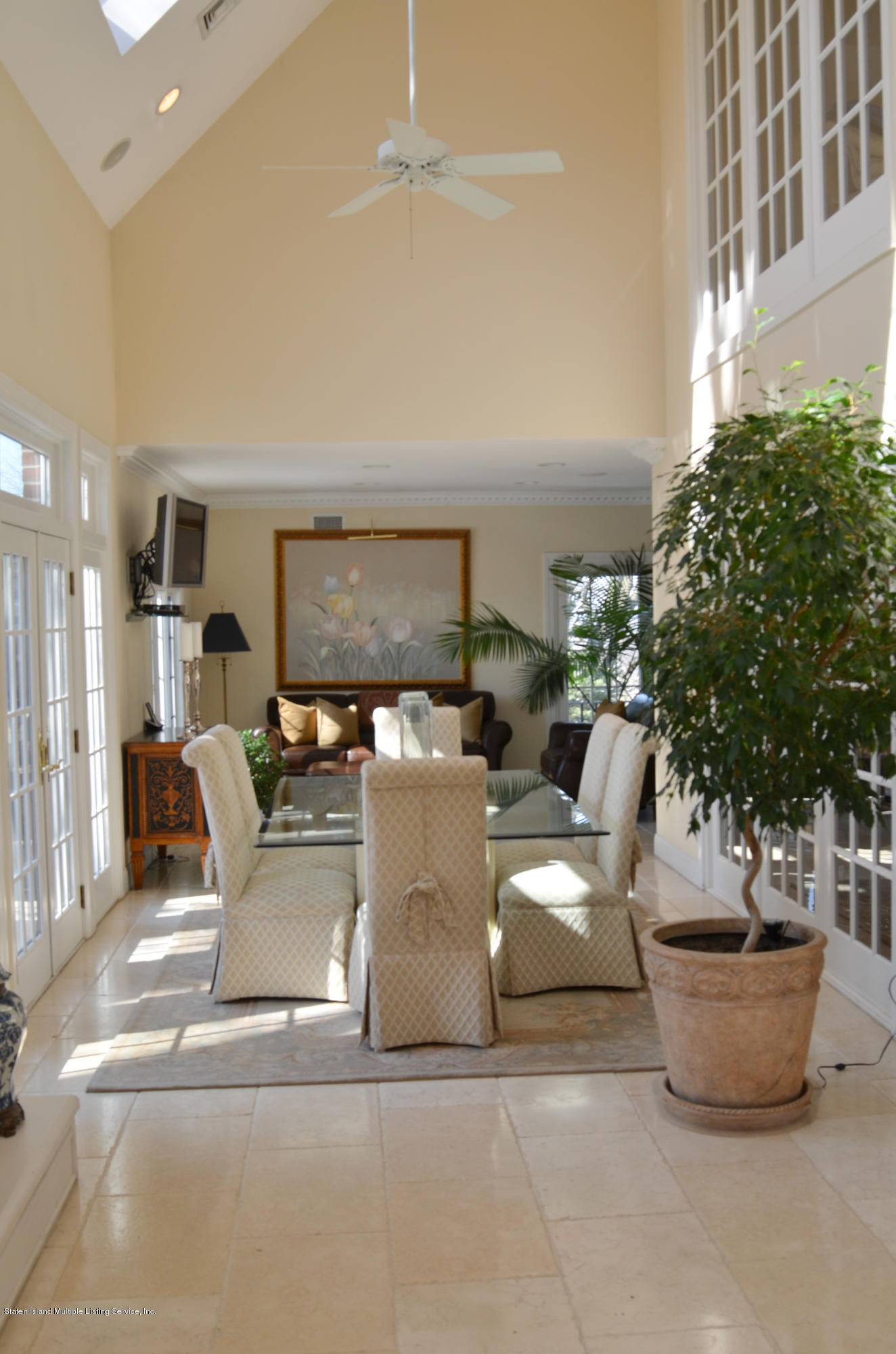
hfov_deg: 36.7
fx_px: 1350
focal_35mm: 36
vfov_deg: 53.2
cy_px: 677
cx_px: 448
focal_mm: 24
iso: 200
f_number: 5
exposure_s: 1/100
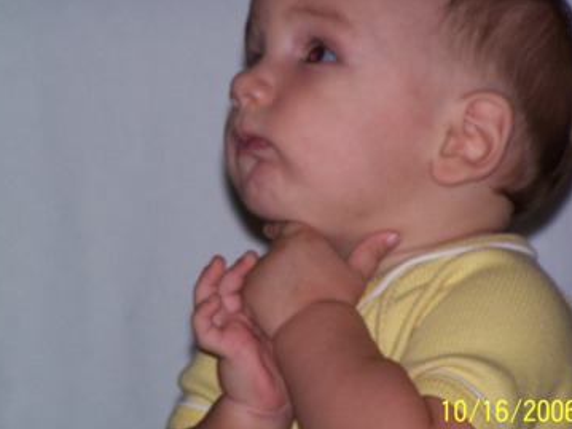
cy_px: 214
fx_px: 4906
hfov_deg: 6.7
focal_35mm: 297
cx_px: 260
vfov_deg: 5.0
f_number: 3.3
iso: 140
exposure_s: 1/180
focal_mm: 39.5
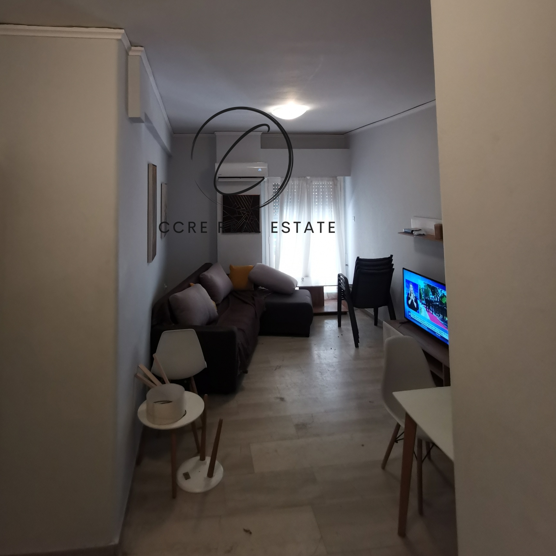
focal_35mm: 21
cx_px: 247
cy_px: 170
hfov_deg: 71.9
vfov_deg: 69.3
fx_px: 382
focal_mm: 2.35
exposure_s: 1/50
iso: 320
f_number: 2.2
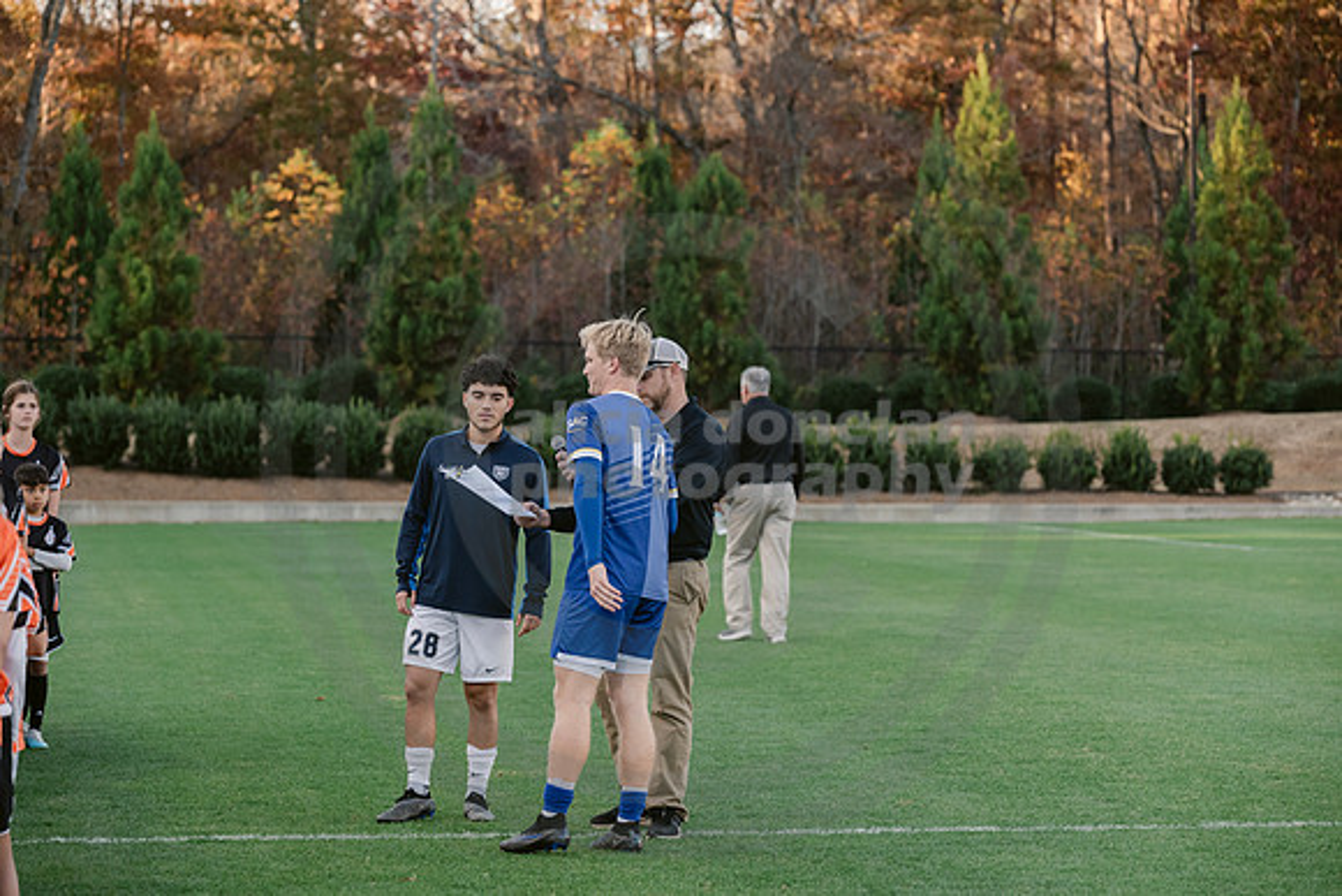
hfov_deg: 15.8
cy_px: 448
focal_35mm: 130
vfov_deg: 10.6
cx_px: 671
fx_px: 4847
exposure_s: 1/640
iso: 1250
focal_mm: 130
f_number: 5
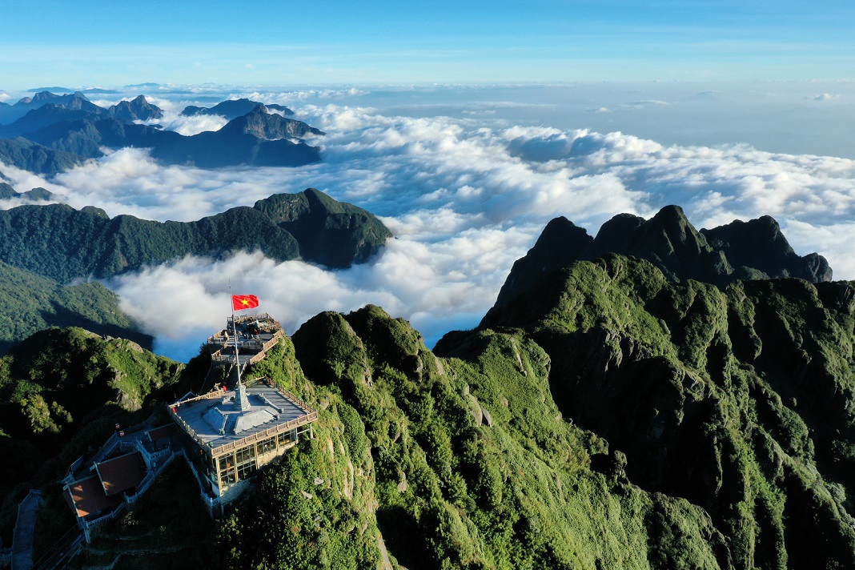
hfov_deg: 65.5
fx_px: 665
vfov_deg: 46.4
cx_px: 428
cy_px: 285
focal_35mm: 28
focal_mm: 10.26
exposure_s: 1/160
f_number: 11
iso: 100
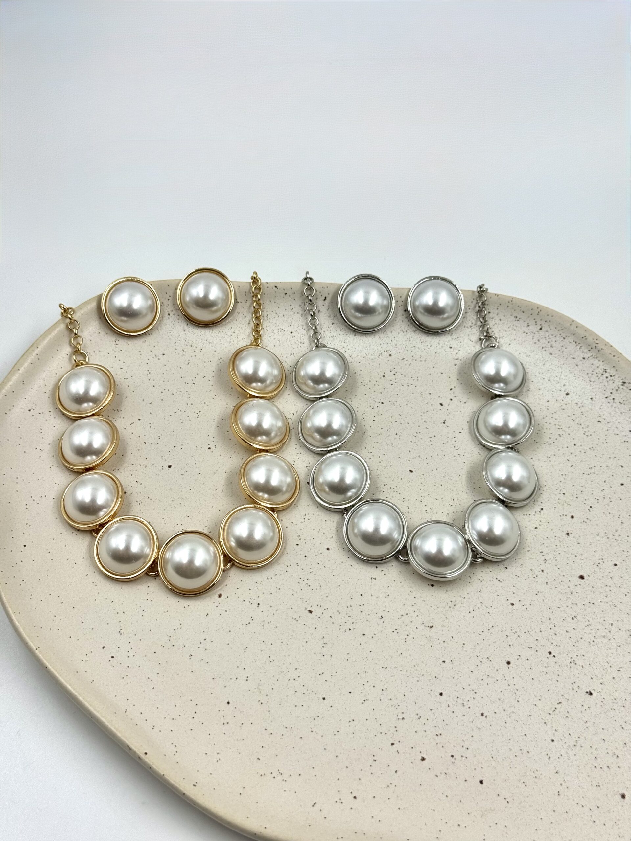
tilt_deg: -56.4
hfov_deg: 30.3
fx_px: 1167
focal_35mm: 48
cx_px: 316
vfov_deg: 39.7
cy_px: 420
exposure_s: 1/1043
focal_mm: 6.76
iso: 64
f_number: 1.78
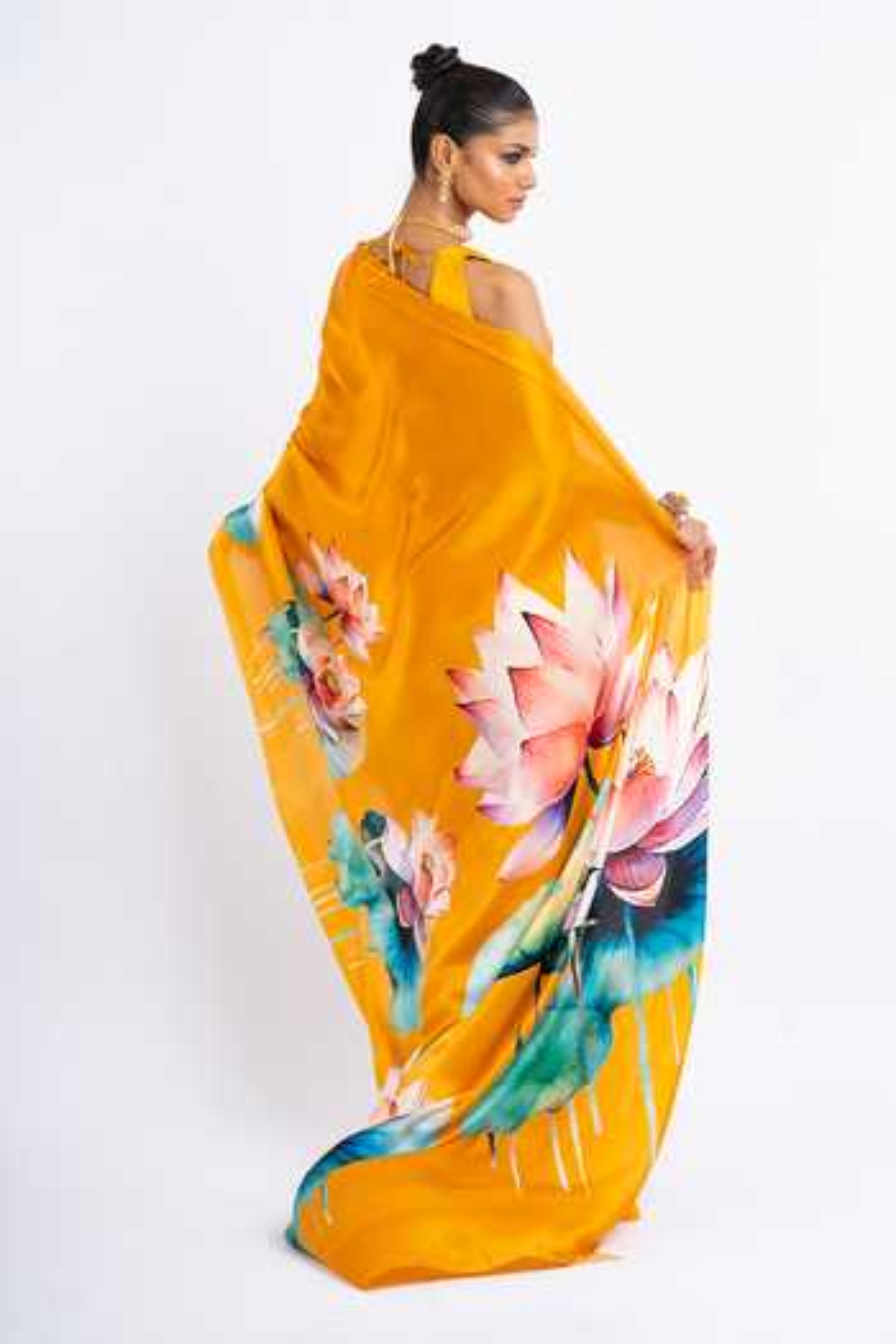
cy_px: 672
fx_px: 3173
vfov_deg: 23.9
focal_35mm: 85
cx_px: 448
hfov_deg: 16.1
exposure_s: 1/160
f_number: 11
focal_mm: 85
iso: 200
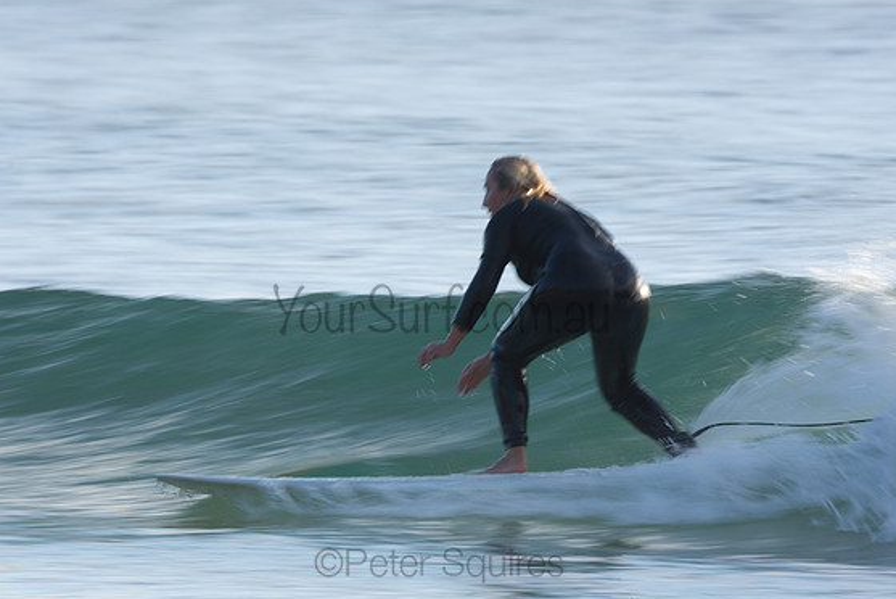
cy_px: 295
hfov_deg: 2.6
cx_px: 439
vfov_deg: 1.8
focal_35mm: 781
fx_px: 19447
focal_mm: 500
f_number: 14
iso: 100
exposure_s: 1/40
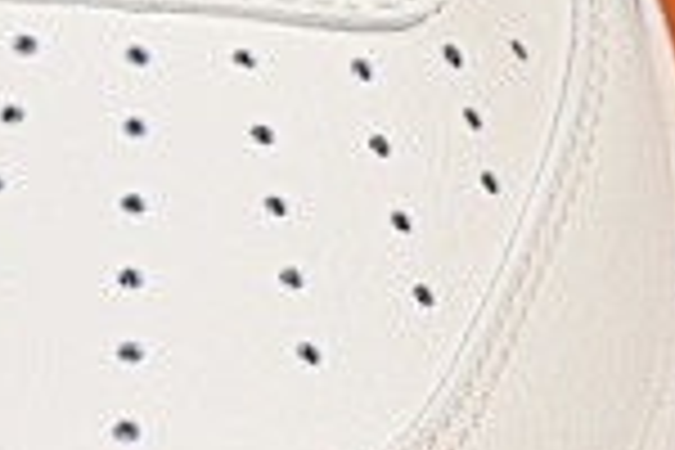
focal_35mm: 541
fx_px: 10143
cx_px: -423
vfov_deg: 2.5
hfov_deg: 3.8
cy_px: 14
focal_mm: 50
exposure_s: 1/80
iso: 160
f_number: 8
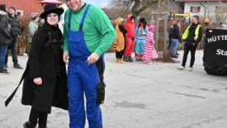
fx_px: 385
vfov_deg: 18.8
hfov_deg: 32.3
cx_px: 60
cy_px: 81
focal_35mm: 64
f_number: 11
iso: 2500
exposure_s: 1/500
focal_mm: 40
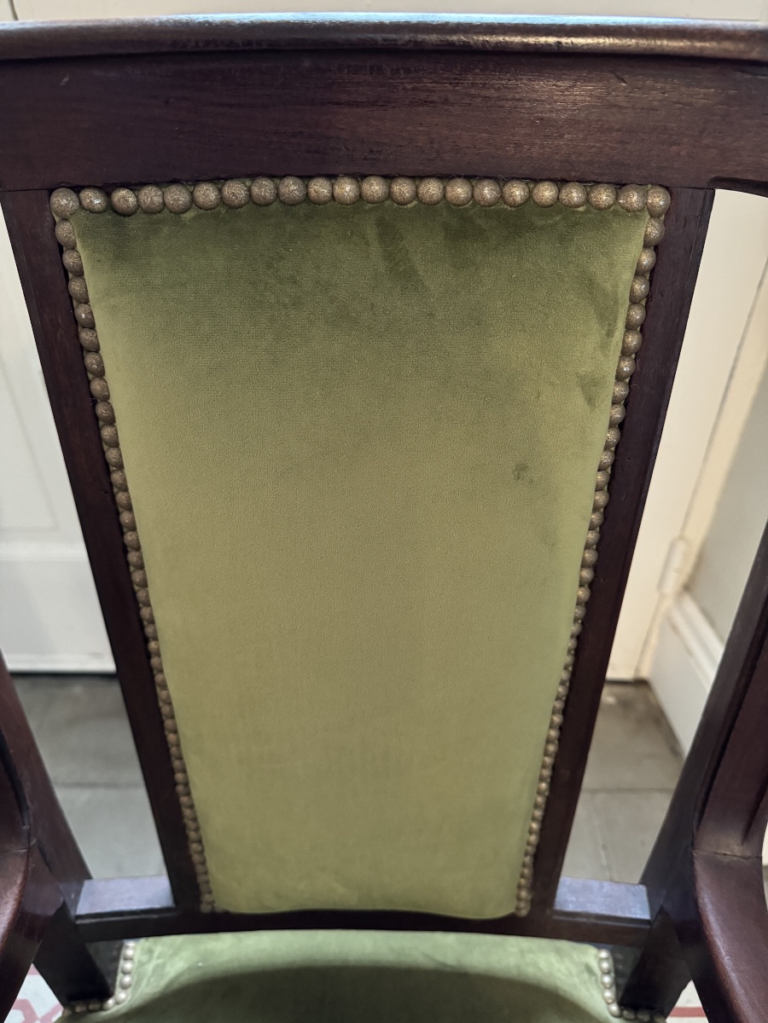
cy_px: 512
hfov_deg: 56.8
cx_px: 384
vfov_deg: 71.6
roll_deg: +0.2
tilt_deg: -37.9
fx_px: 710
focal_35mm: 24
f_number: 1.78
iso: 800
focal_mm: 6.76
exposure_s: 1/33
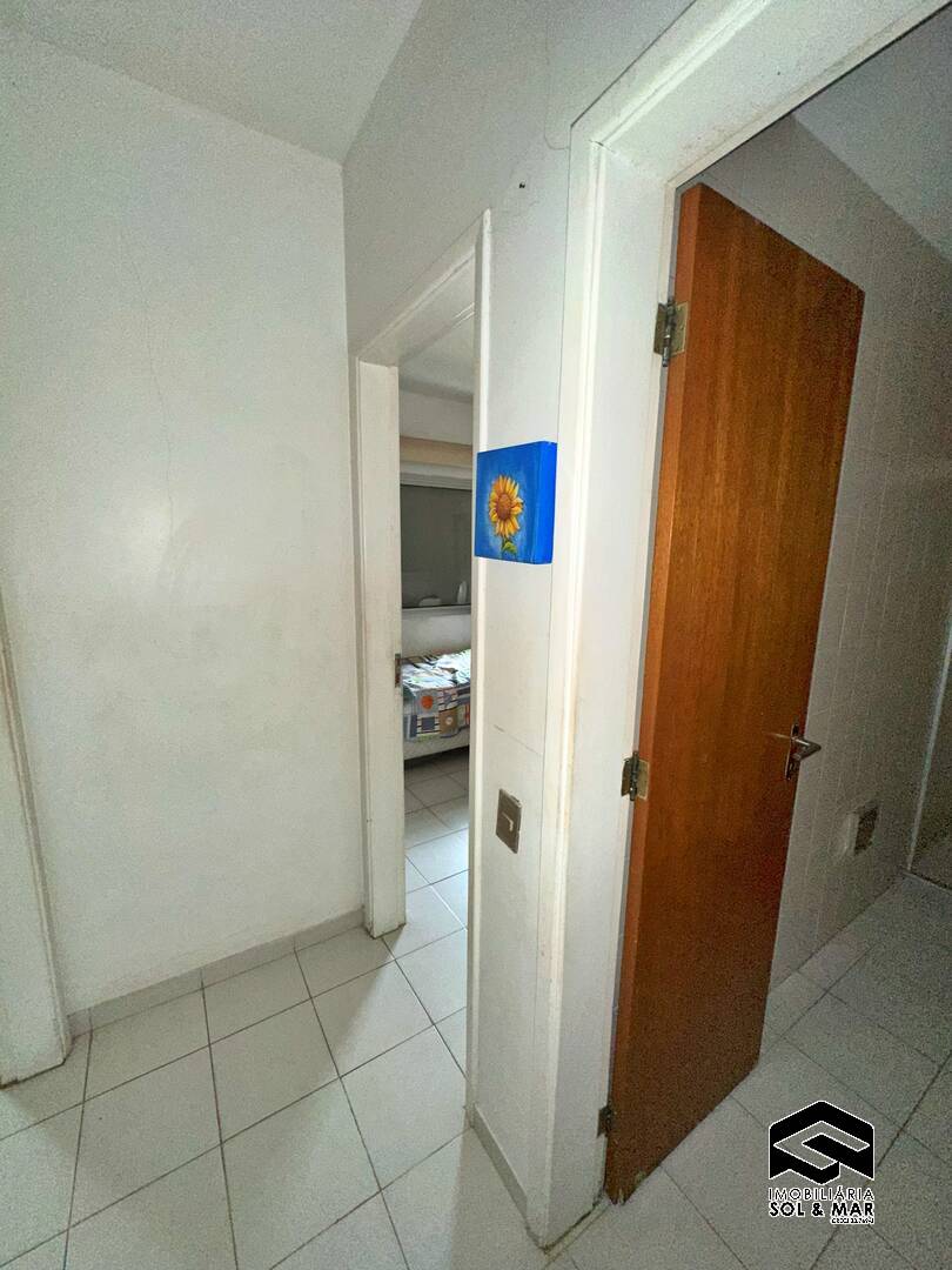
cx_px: 476
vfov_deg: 102.1
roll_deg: -1.5
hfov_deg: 85.7
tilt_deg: -10.0
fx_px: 513
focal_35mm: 14
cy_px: 635
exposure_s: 1/60
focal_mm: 2.22
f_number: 2.2
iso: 160
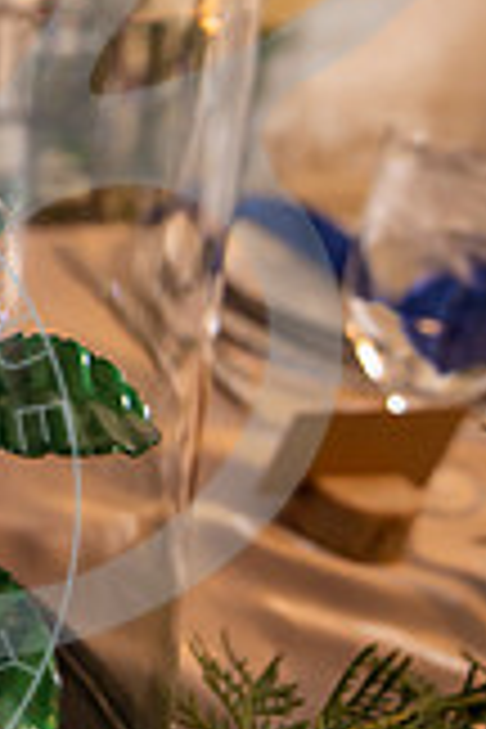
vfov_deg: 47.2
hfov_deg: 28.5
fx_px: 790
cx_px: -135
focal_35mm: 39
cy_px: 158
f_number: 2.8
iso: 1250
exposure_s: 1/200
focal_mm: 14
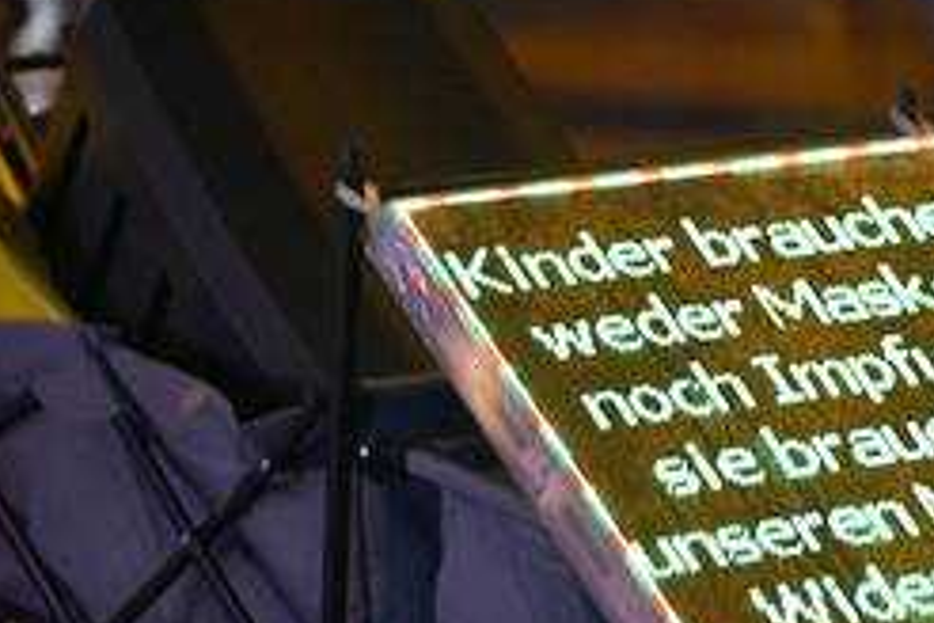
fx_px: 5941
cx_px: 841
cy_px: 452
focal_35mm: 229
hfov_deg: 9.0
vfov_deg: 6.0
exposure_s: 1/100
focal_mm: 125
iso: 3200
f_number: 2.8
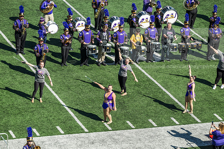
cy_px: 74
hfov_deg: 12.8
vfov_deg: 8.6
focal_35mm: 160
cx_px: 112
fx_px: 996
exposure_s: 1/800
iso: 100
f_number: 4
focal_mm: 160
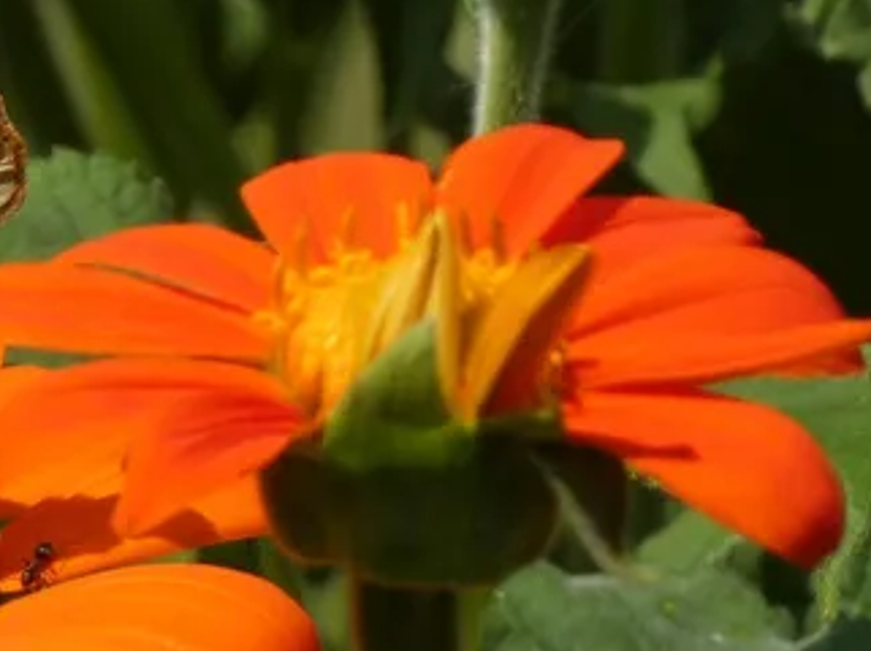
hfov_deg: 2.1
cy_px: 404
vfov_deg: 1.5
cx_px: 8
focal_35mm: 966
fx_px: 24279
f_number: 5.6
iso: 80
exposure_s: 1/160
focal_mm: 86.7
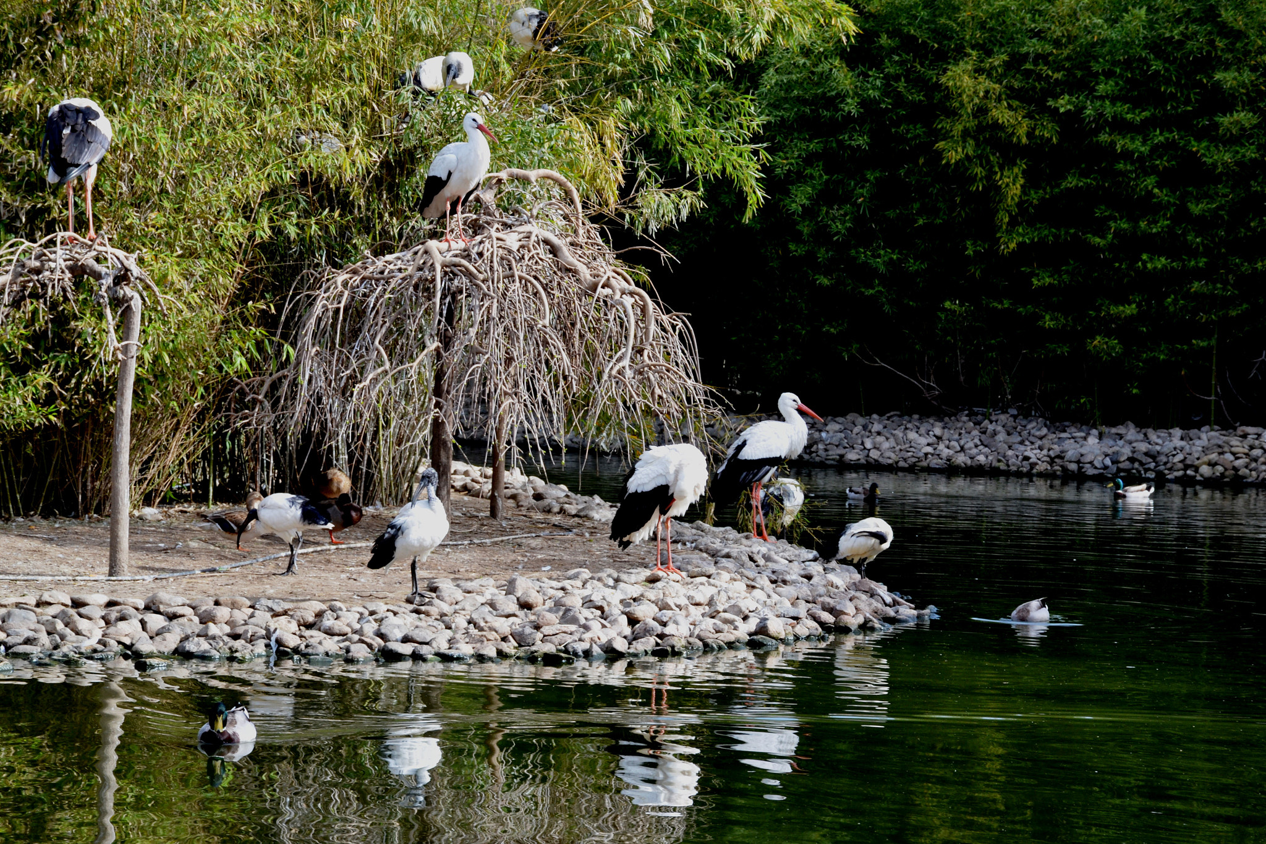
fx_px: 4219
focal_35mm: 120
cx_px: 633
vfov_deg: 11.4
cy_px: 422
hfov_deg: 17.1
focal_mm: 80
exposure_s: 1/60
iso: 200
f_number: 13
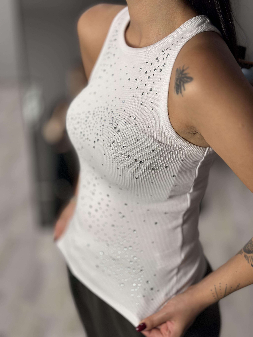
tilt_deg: -26.5
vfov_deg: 39.7
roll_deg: +0.7
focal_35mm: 48
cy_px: 168
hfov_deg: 30.3
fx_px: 468
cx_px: 126
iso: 64
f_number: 1.78
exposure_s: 1/104
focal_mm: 6.86
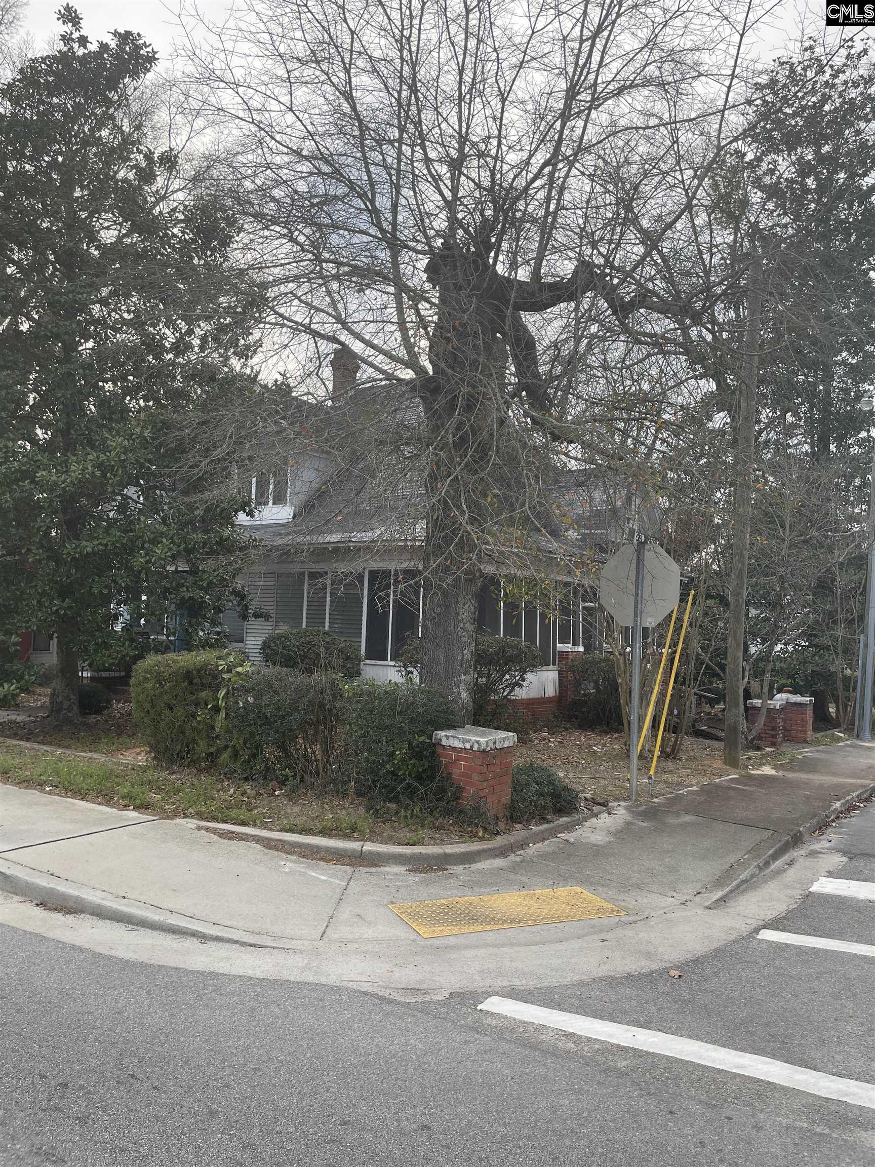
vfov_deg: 67.3
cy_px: 584
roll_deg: -2.0
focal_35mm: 26
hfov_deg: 53.1
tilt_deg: +3.4
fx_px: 876
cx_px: 438
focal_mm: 4.2
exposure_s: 1/553
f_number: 1.6
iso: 32
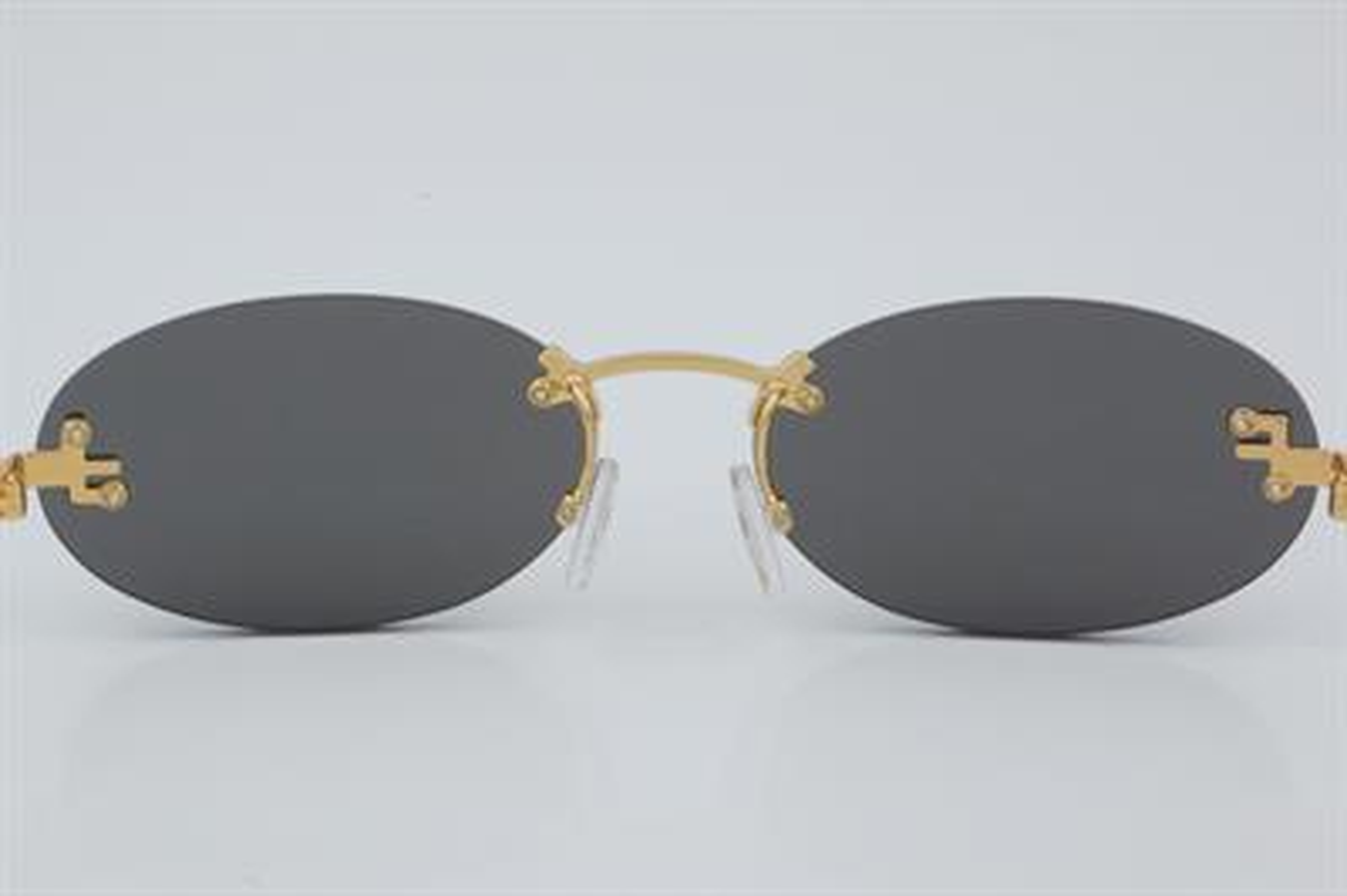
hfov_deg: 24.6
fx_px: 3084
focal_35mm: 82
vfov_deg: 16.5
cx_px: 674
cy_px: 448
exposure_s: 1/4
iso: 100
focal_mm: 55
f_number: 32
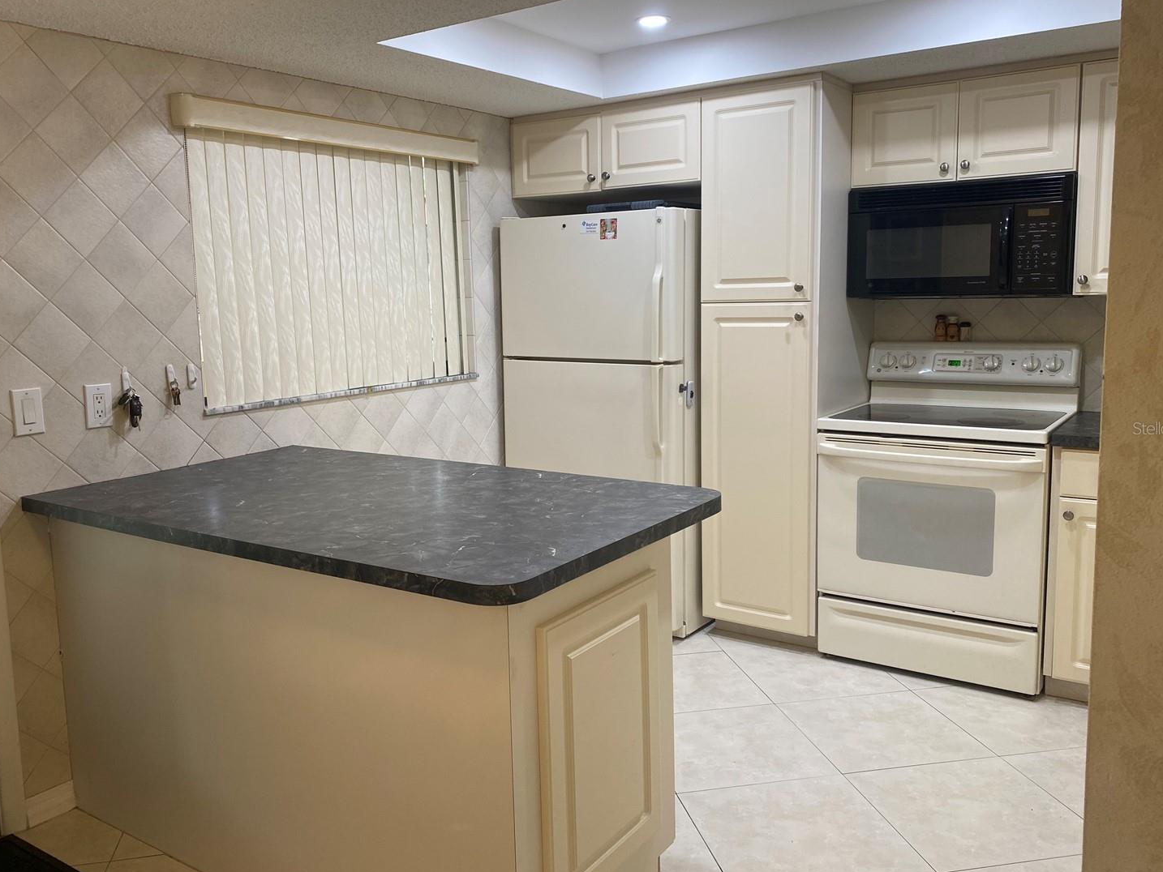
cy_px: 428
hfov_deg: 61.6
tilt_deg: -6.6
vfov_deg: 48.2
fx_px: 974
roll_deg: +0.8
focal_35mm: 29
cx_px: 560
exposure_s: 1/60
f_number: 1.8
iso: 80
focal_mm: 4.25
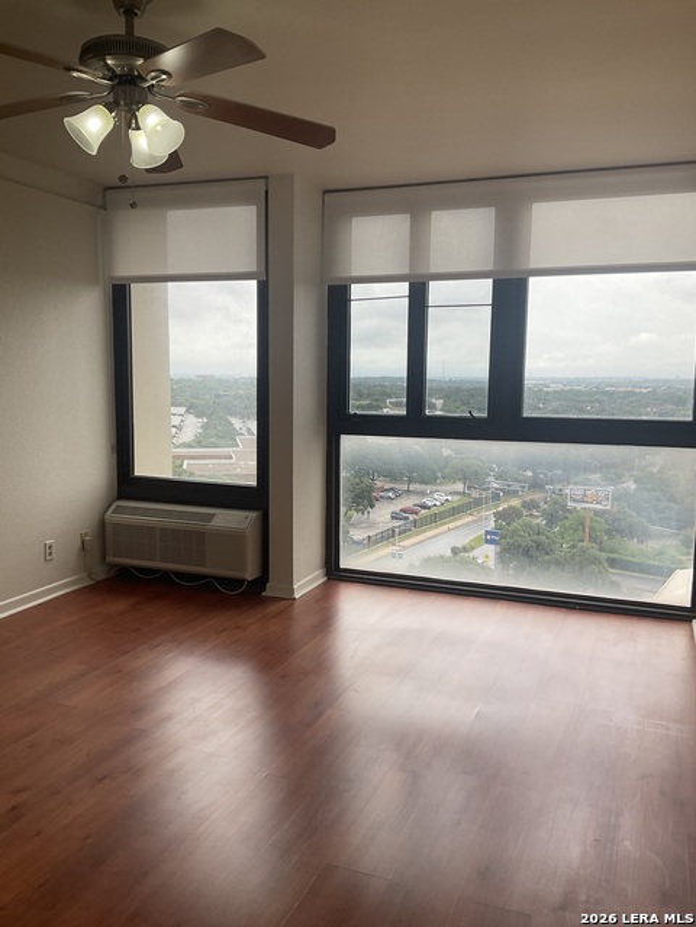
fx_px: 777
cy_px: 464
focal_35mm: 29
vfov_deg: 61.7
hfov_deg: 48.2
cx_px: 348
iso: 16
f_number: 1.8
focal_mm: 3
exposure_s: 1/327
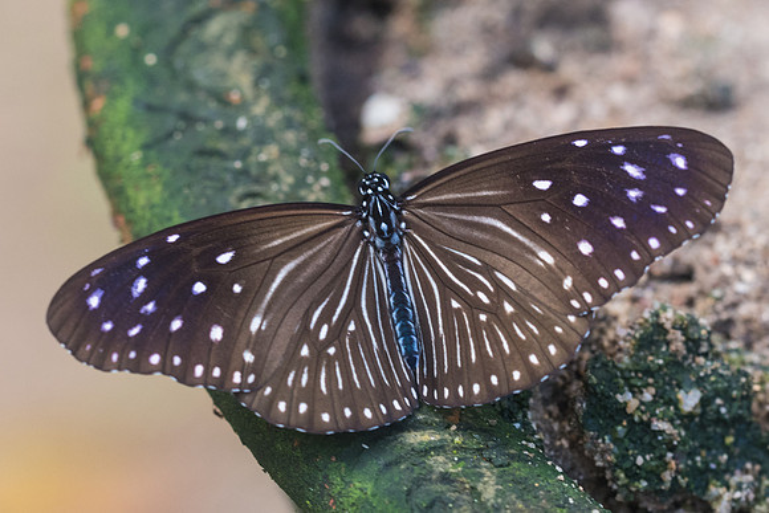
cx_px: 369
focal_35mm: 328
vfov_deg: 4.2
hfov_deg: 6.3
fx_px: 7014
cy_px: 221
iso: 800
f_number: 4.5
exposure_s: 1/200
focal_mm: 150
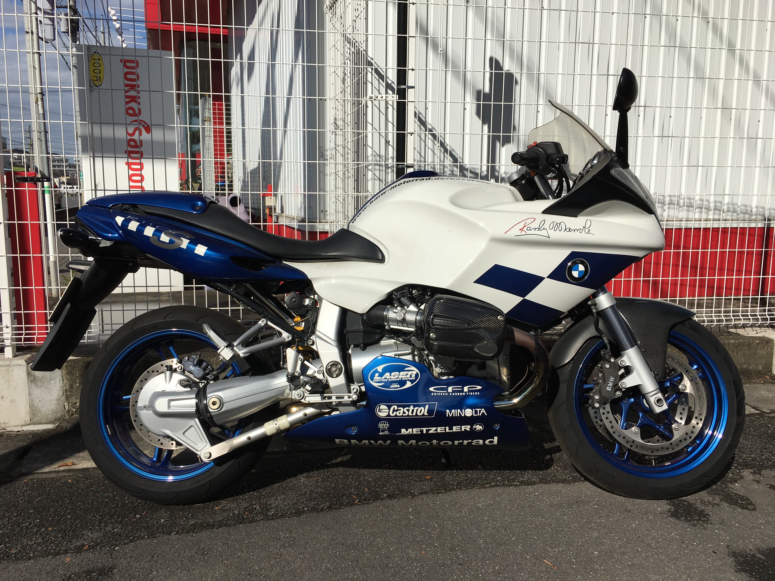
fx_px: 649
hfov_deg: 61.7
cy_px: 290
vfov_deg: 48.2
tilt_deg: -6.7
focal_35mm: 29
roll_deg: -1.3
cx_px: 388
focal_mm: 4.15
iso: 25
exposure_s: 1/3497
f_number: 2.2
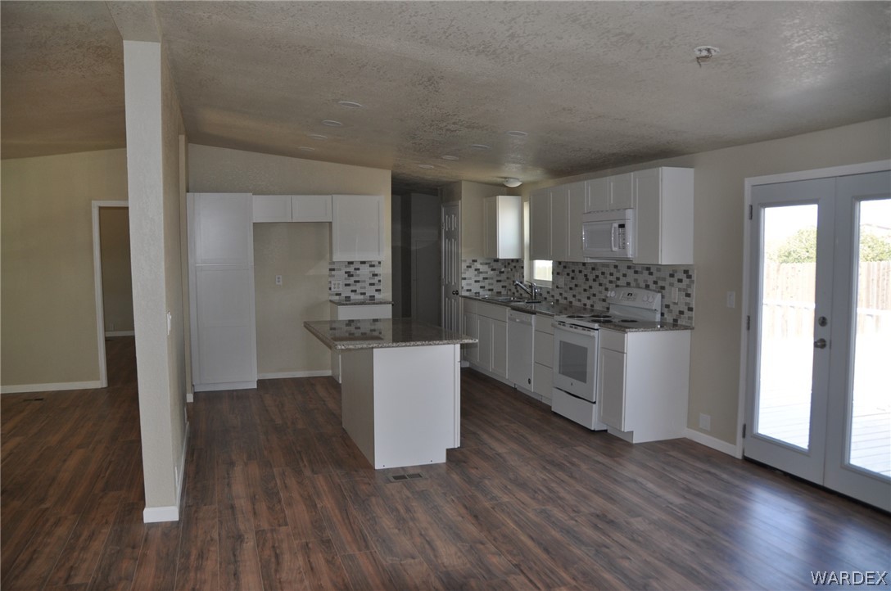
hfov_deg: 67.5
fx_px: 667
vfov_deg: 47.8
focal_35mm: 27
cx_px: 446
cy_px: 296
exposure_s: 1/200
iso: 220
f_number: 3.5
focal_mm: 18
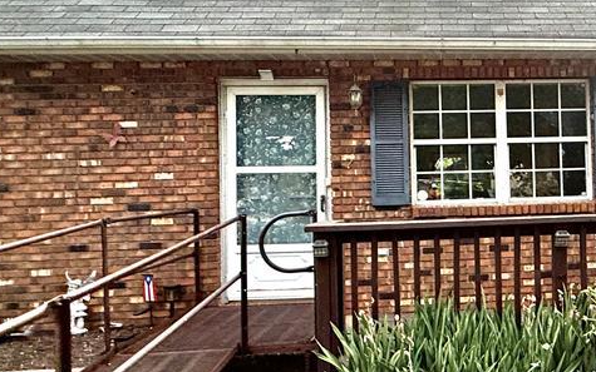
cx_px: 484
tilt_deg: +3.2
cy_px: 175
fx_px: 520
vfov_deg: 39.4
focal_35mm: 32
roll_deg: -1.2
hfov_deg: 55.1
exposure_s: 1/93
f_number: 2.2
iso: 320
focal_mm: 2.22
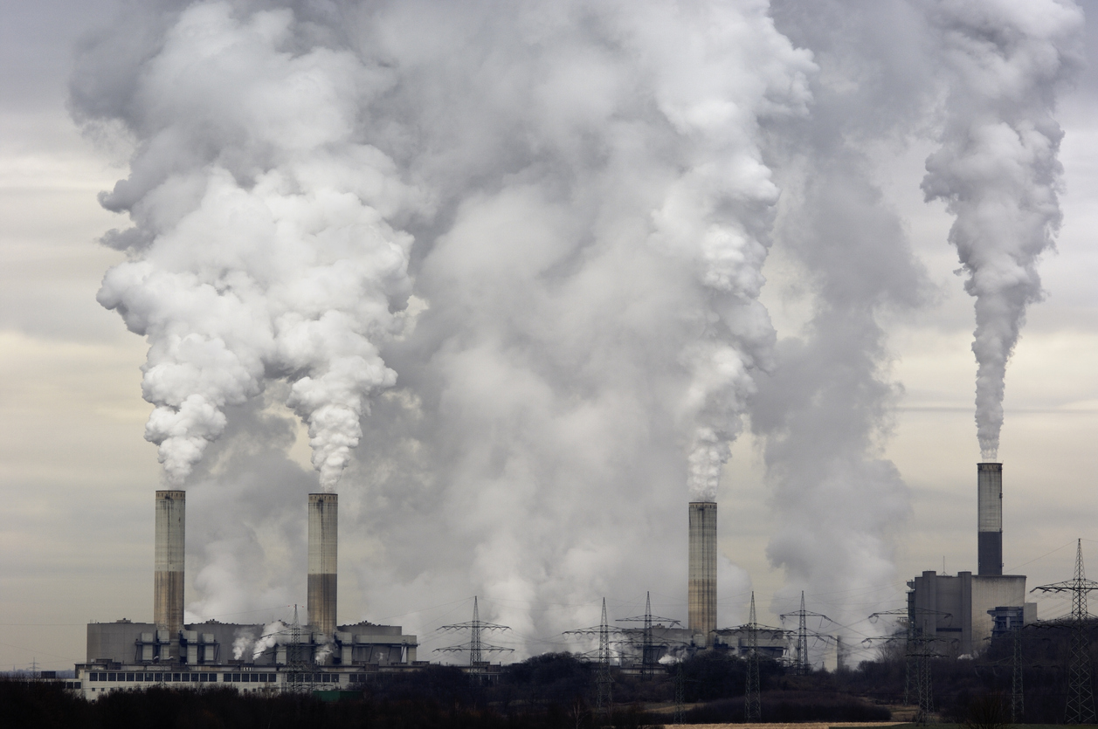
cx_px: 549
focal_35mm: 128
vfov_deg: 10.7
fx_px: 3884
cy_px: 364
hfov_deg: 16.1
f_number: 5
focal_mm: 85
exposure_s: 1/500
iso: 100
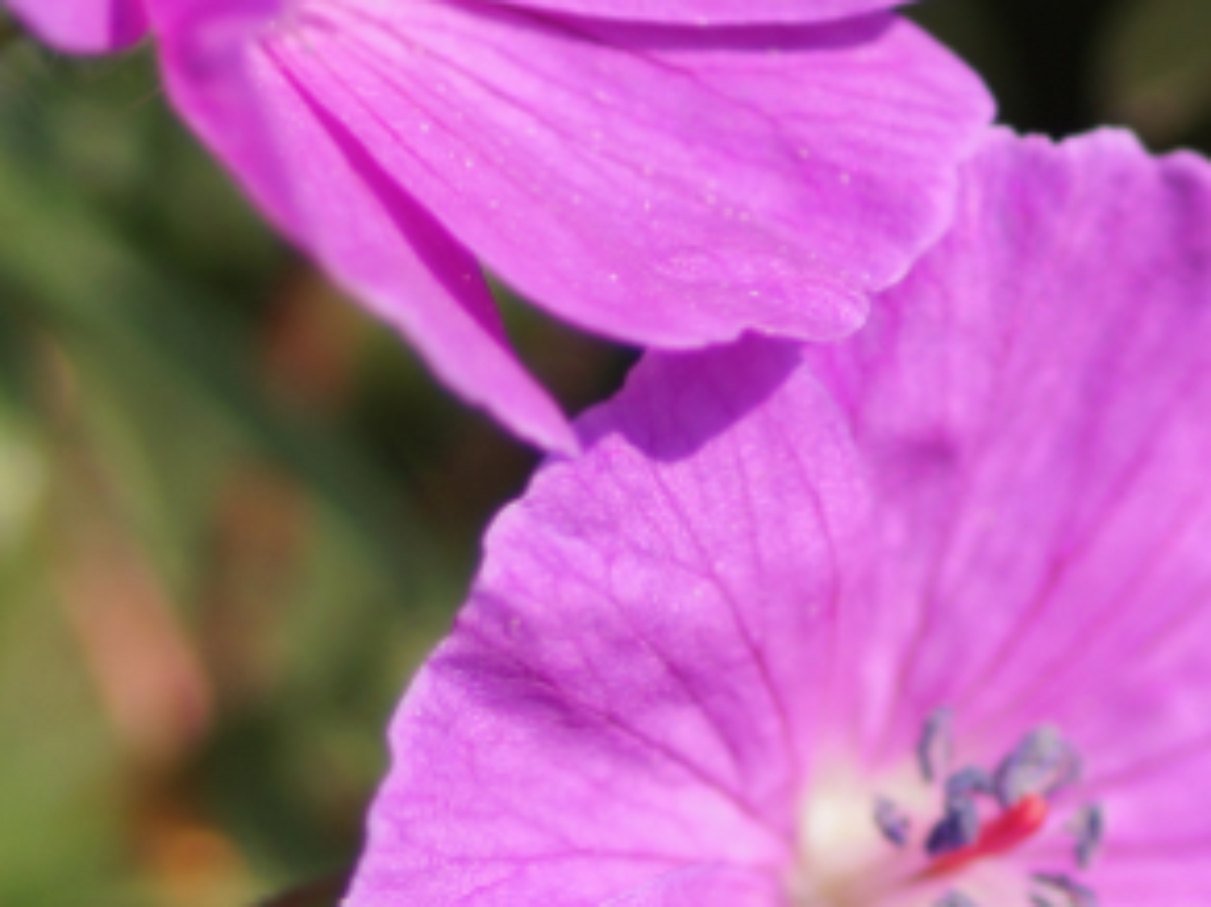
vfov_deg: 2.5
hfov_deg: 3.3
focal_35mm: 595
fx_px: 20807
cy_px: 287
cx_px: 978
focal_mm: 100
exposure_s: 1/800
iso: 100
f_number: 2.8
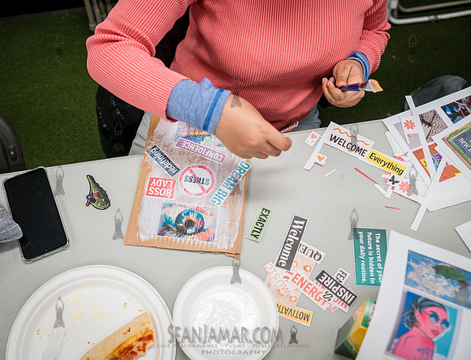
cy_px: 180
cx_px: 200
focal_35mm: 38
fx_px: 526
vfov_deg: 37.8
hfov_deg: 48.1
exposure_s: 1/400
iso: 4000
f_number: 4
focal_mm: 35
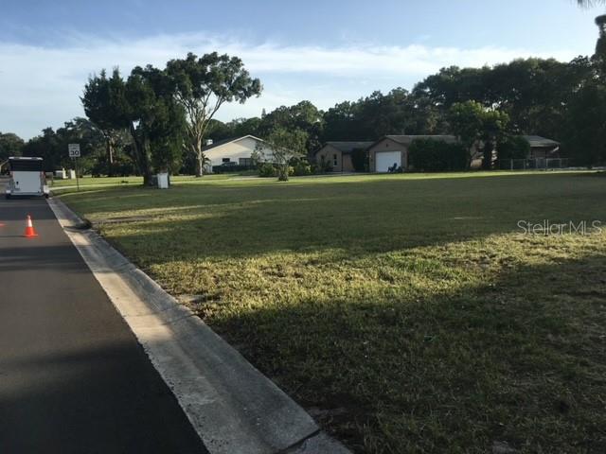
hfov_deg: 61.7
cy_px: 227
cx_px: 303
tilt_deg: -5.4
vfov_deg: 48.2
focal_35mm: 29
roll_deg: +1.5
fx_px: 508
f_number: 2.2
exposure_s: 1/874
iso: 25
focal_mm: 4.15
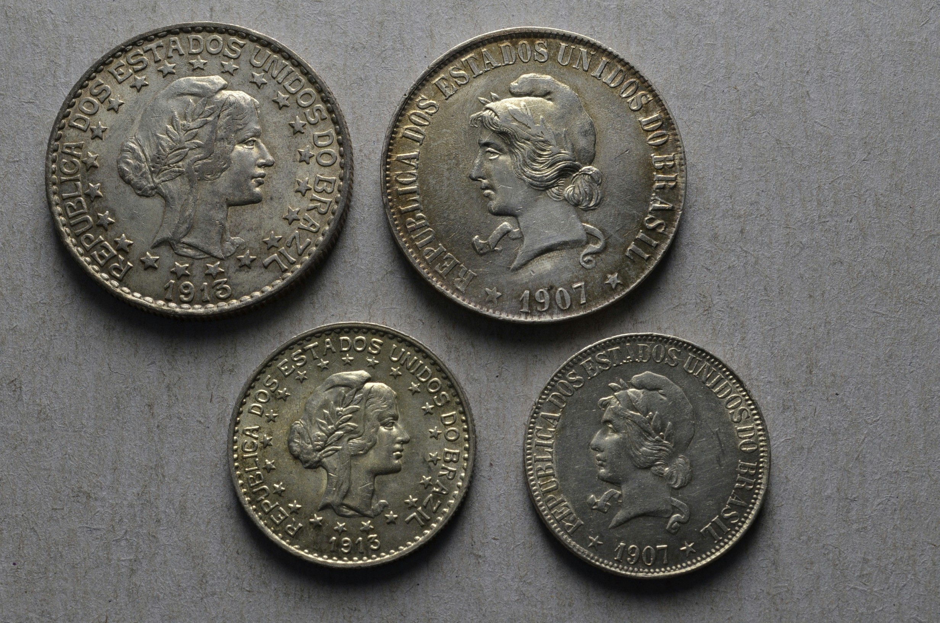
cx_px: 470
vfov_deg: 19.6
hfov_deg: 29.3
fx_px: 1798
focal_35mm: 69
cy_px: 312
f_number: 14
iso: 400
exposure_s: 1/250
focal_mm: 46
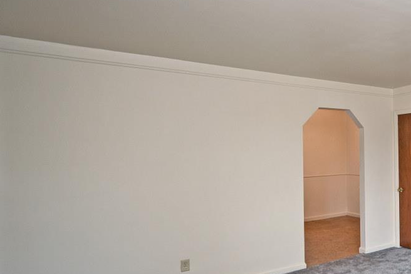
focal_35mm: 32
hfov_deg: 47.7
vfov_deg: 41.1
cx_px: 419
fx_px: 365
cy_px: 154
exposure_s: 1/60
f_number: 4
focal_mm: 14
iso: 320
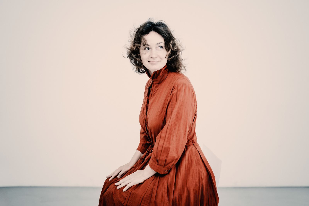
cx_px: 154
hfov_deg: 45.5
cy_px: 103
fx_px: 369
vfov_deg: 31.1
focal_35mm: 43
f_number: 2.2
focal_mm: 43
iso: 800
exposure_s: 1/200
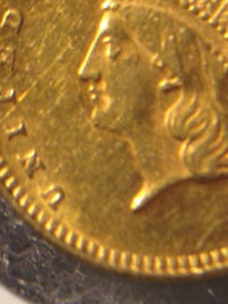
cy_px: 58
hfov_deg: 19.0
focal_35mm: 77
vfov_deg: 24.9
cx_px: 182
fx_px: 676
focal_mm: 4.28
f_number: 2.4
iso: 64
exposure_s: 1/24
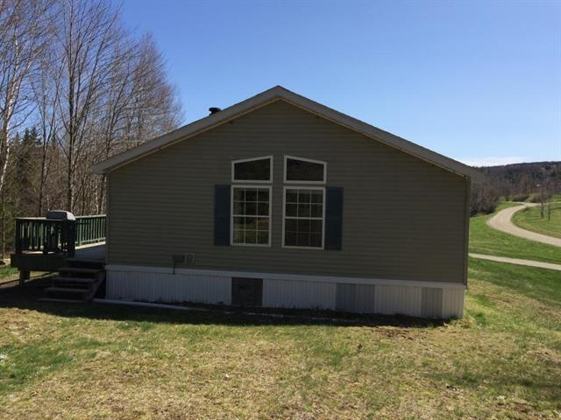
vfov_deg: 48.2
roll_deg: +0.4
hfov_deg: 61.7
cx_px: 280
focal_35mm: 29
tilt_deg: -3.3
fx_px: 470
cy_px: 210
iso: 32
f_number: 2.2
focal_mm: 4.15
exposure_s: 1/1953
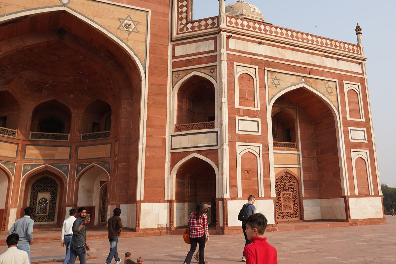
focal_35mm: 34
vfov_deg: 38.7
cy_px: 102
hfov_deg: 55.3
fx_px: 374
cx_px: 241
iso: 100
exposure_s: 1/100
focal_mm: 24
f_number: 11
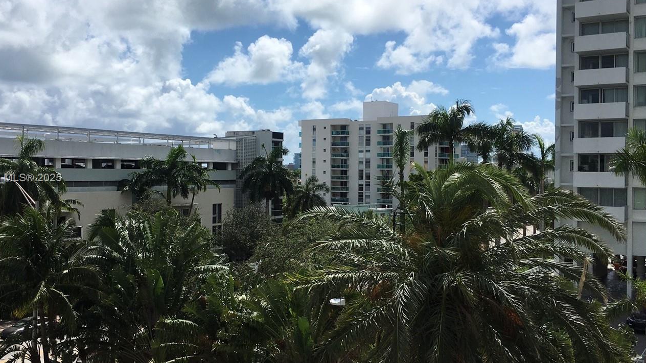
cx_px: 307
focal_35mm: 40
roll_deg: -0.9
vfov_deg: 29.7
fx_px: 685
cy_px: 179
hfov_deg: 50.5
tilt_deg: +1.5
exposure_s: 1/3663
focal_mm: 4.15
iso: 25
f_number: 2.2
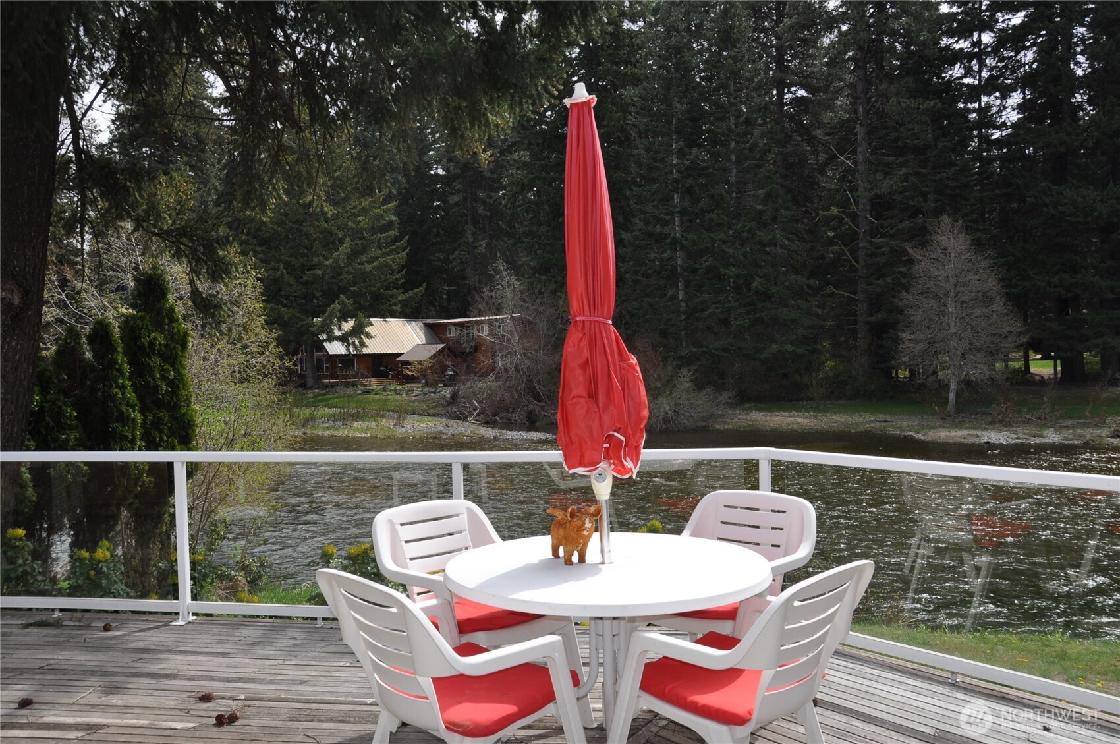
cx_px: 560
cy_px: 372
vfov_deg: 43.5
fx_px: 932
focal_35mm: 30
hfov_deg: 62.0
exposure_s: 1/200
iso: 200
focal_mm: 20
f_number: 11
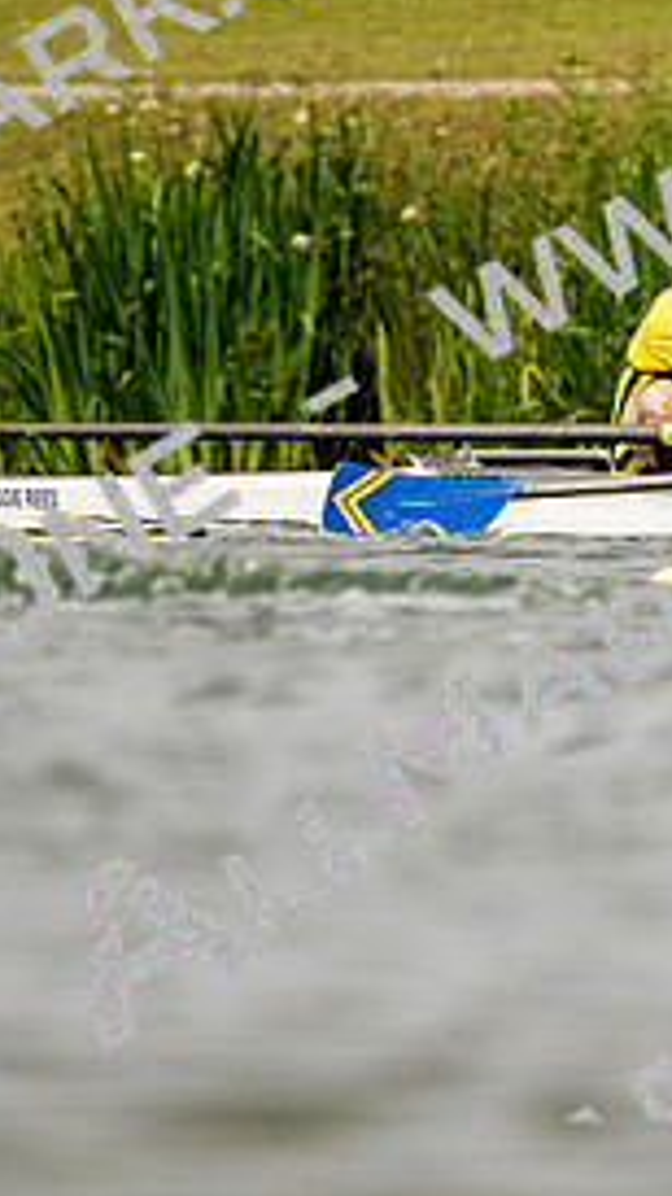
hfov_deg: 0.6
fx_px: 63173
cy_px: 373
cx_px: 969
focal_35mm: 1993
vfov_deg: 1.1
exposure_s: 1/2000
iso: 250
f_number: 6.3
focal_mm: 600
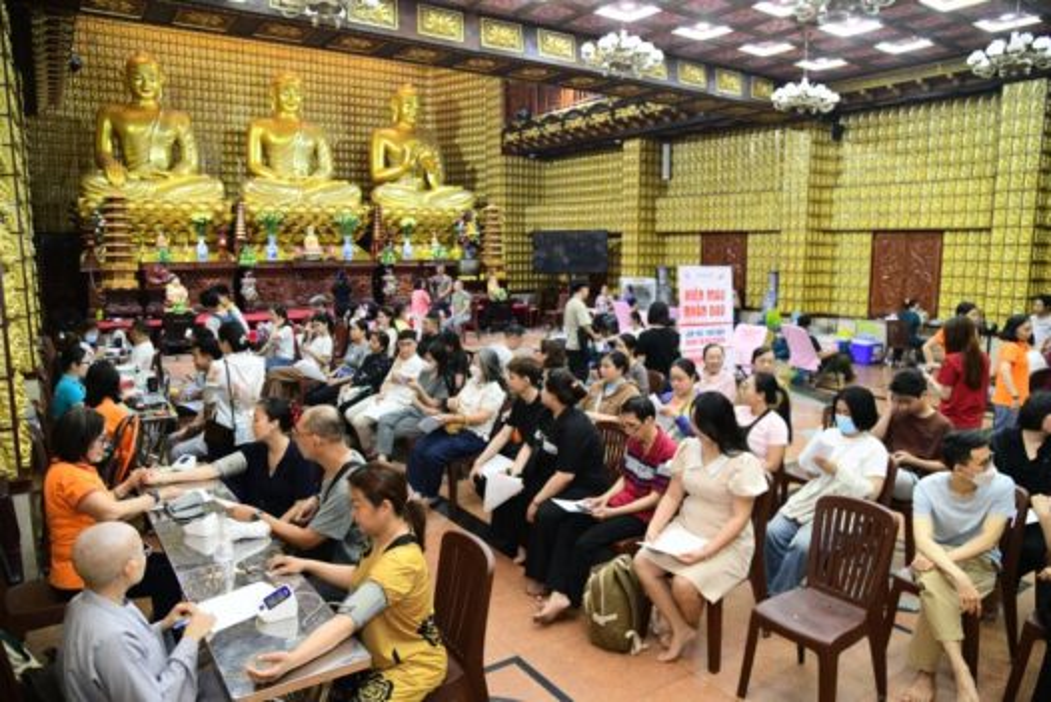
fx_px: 701
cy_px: 351
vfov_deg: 53.2
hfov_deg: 73.7
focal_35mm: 24
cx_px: 526
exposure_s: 1/250
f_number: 4
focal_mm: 24
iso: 6400
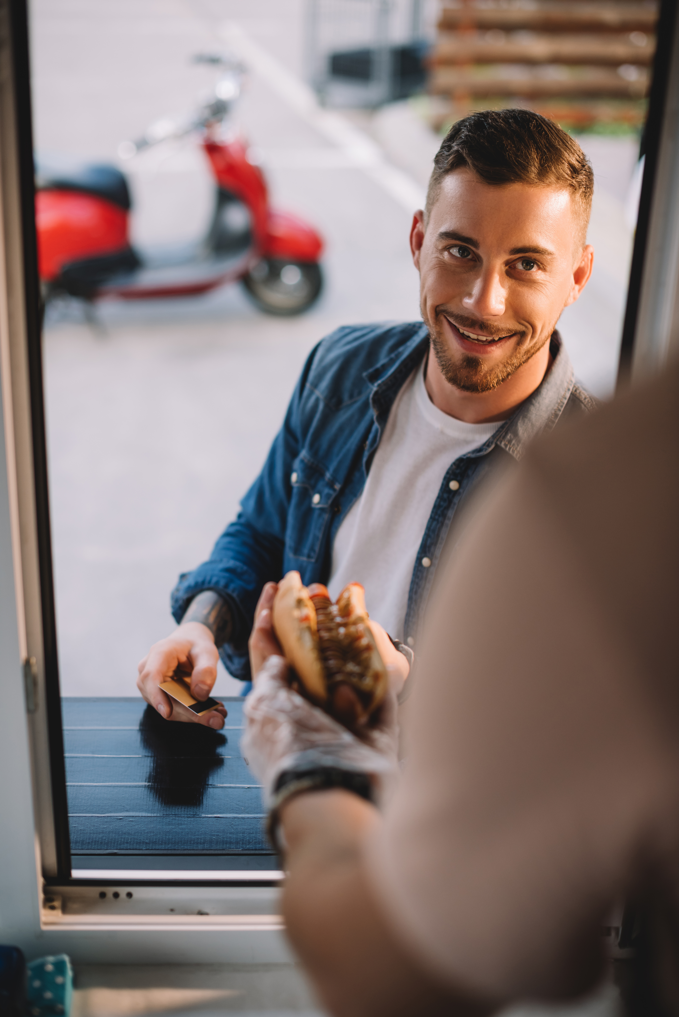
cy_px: 508
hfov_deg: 27.0
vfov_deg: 39.6
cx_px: 340
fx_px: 1413
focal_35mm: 50
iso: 400
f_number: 2.2
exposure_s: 1/640
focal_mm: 50
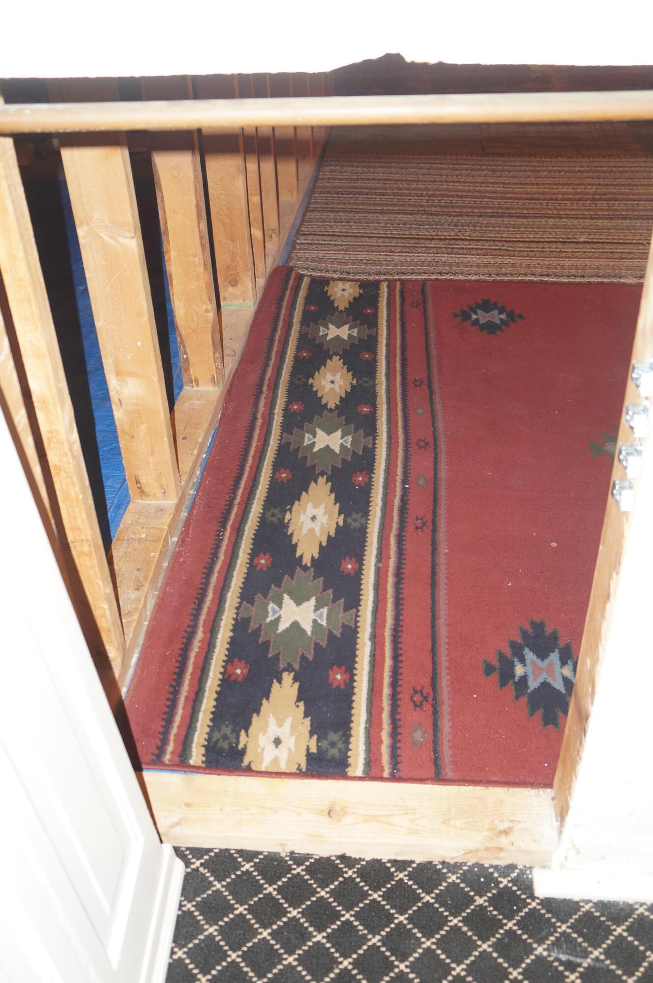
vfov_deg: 57.3
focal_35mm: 33
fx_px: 900
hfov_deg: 39.9
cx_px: 326
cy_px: 492
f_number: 4
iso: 800
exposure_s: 1/60
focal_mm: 22
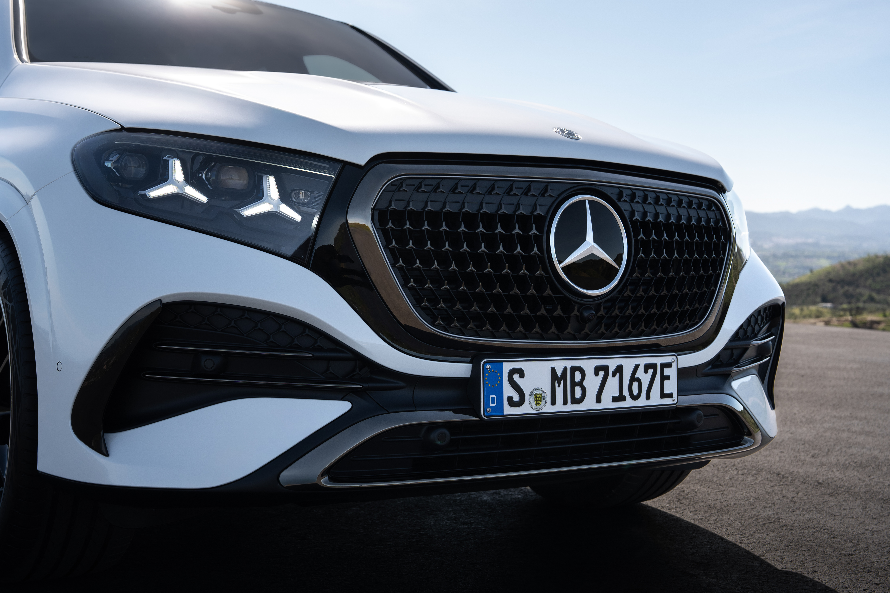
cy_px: 296
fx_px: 1038
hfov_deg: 46.4
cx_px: 445
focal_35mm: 42
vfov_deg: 31.9
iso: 250
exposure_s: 1/800
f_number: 5.6
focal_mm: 42
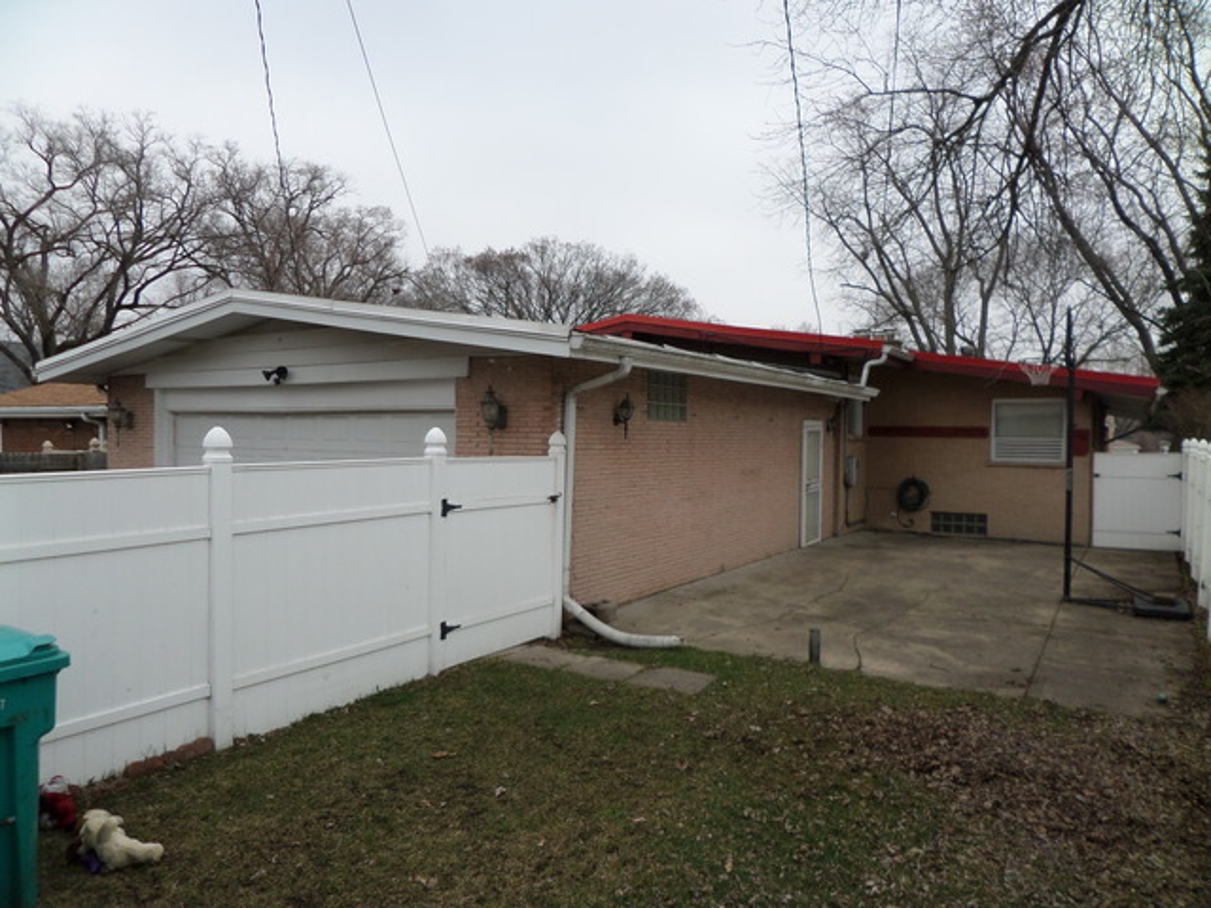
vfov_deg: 56.8
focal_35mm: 24
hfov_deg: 71.6
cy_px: 454
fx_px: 840
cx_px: 606
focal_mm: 4.3
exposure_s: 1/750
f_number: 3.1
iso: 80
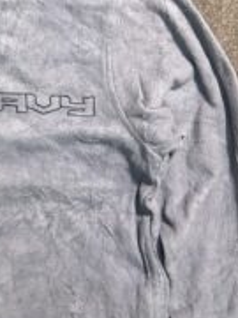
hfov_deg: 18.4
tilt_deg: -65.9
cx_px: -26
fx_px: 706
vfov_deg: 25.3
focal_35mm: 77
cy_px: 158
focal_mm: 5.7
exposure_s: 1/50
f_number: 1.5
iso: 250
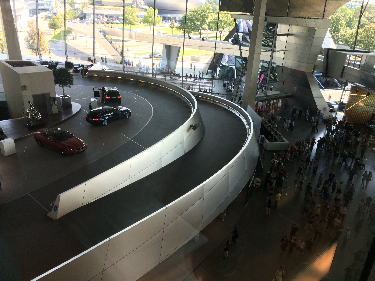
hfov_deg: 61.7
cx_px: 188
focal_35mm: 29
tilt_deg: -24.0
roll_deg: -2.2
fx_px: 314
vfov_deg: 48.2
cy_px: 140
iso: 64
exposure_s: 1/100
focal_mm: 4.15
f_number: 2.2
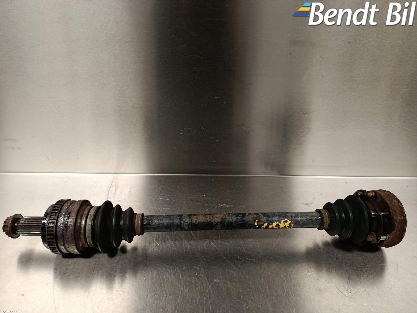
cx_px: 208
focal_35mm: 24
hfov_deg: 71.6
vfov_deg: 56.8
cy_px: 156
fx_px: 289
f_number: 1.7
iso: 910
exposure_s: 1/50
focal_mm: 5.24
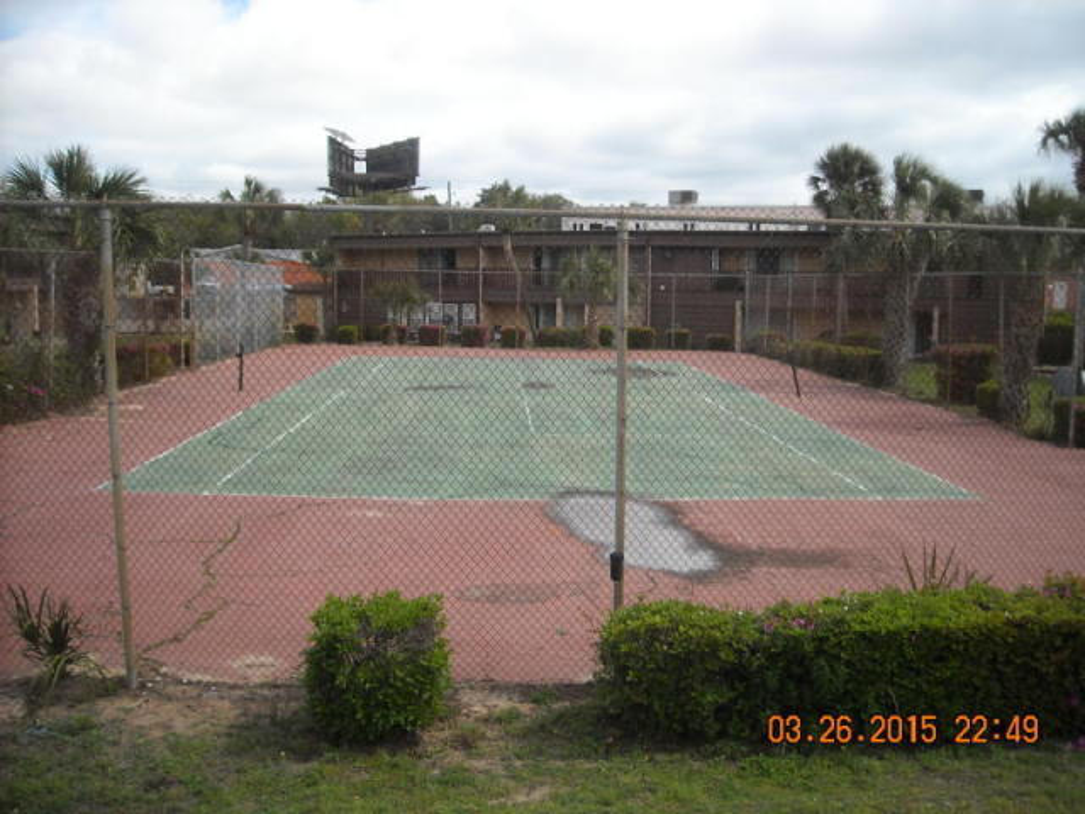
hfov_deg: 52.6
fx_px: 1097
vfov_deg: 40.7
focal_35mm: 35
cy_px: 407
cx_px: 542
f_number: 5.6
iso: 70
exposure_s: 1/250
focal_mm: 5.7
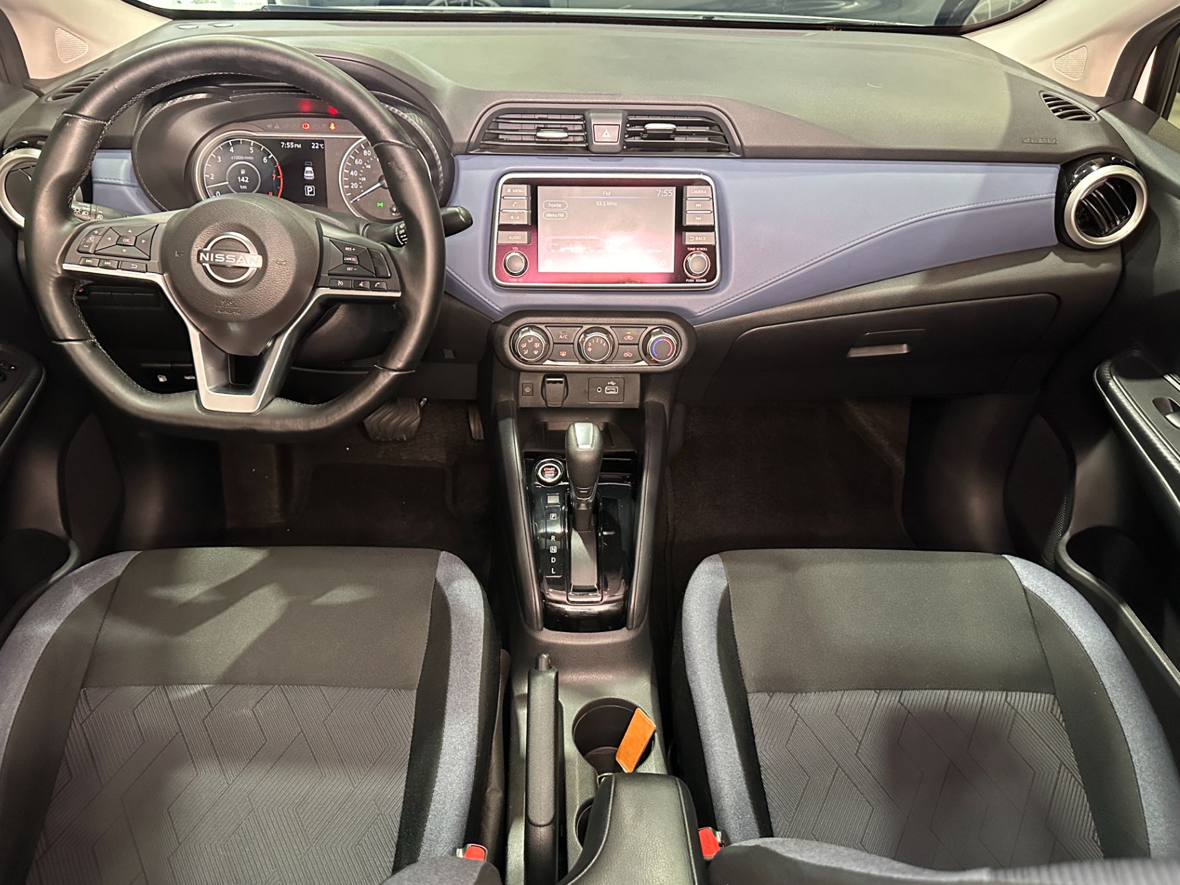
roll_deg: -2.0
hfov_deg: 67.3
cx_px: 579
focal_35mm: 26
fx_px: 886
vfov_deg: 53.1
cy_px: 446
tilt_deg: -33.5
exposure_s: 1/50
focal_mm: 6.86
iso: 1000
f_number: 1.78
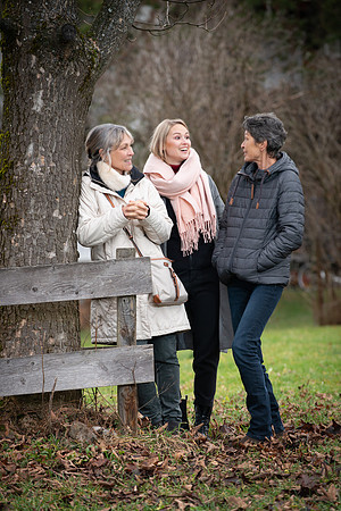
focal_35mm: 200
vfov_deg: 10.3
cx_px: 170
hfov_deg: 6.9
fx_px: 2841
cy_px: 256
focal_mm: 200
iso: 800
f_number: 5
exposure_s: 1/250
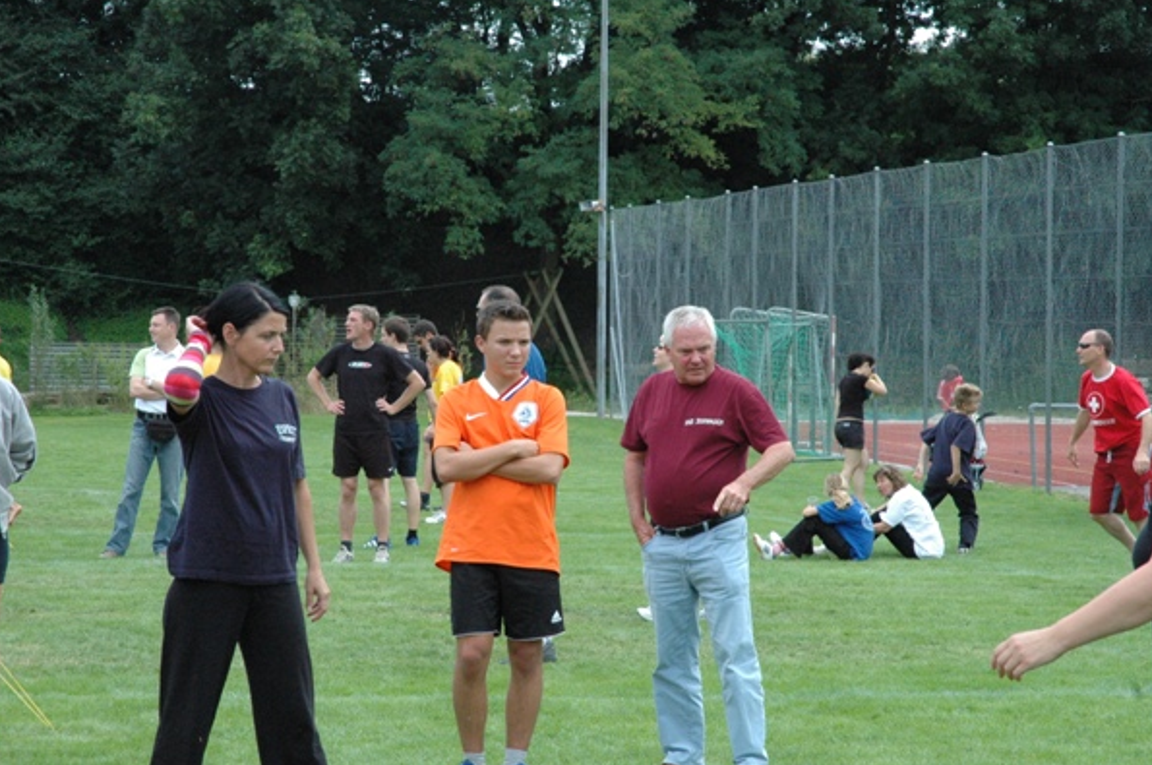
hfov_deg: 18.1
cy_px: 363
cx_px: 594
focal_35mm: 113
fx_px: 3611
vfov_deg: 12.1
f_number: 11
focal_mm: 70
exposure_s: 1/500
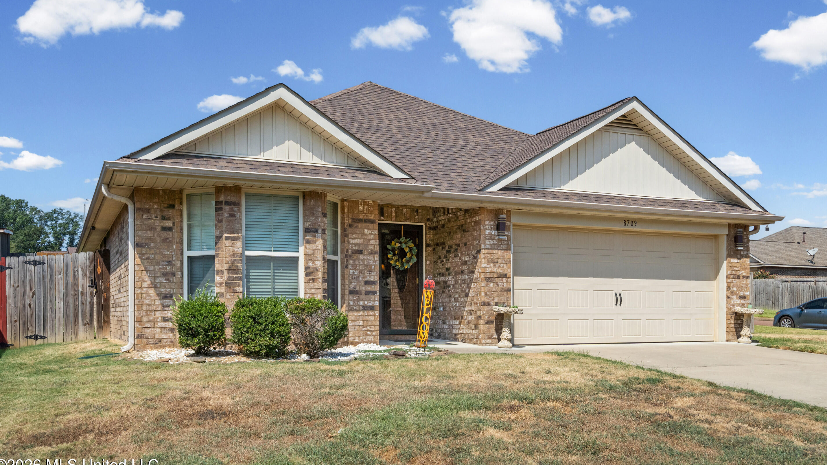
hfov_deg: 58.0
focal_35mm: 34
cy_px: 211
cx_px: 413
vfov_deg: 34.6
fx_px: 746
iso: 800
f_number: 9.5
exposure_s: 1/2000
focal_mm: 32
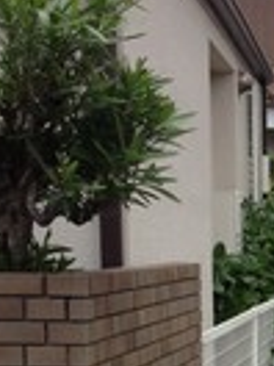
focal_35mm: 119
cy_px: 385
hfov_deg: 11.8
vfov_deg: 16.1
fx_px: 1256
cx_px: 423
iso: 64
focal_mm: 4.28
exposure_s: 1/836
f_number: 2.4
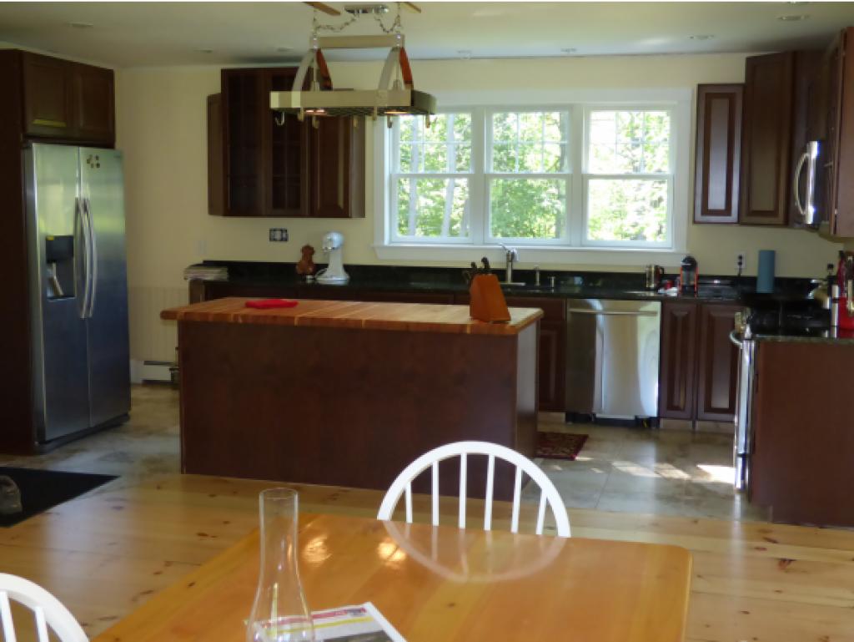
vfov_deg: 33.6
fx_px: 1061
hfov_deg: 43.8
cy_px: 321
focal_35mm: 43
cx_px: 427
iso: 400
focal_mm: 7.37
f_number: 3.6
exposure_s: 1/60
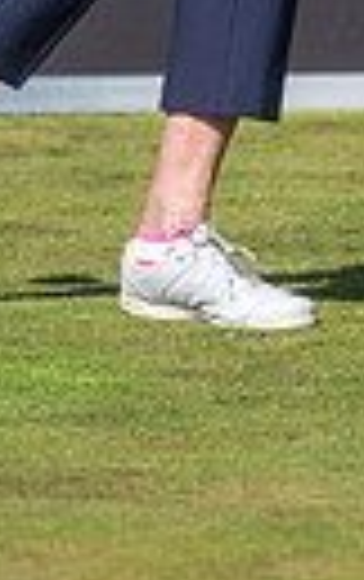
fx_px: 16864
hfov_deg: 1.2
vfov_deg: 2.0
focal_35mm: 1066
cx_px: 72
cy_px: -409
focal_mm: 300
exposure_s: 1/4000
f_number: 5
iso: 500
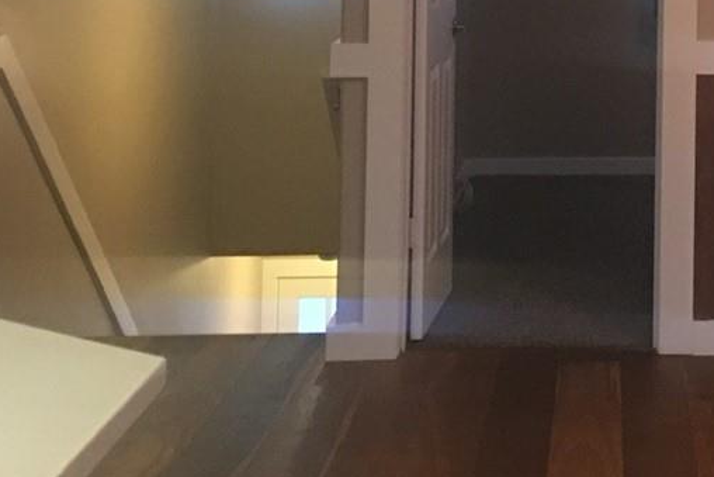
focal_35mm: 95
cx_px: 801
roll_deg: -1.1
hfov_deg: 20.4
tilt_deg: +1.5
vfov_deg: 13.9
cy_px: -114
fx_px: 1885
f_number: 2.2
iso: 100
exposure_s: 1/15
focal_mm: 4.15
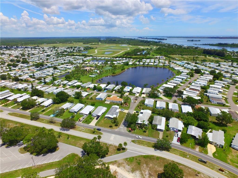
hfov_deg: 81.7
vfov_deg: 66.0
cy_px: 89
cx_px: 119
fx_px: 138
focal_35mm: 20
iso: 100
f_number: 2.8
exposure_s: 1/2273
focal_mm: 3.61
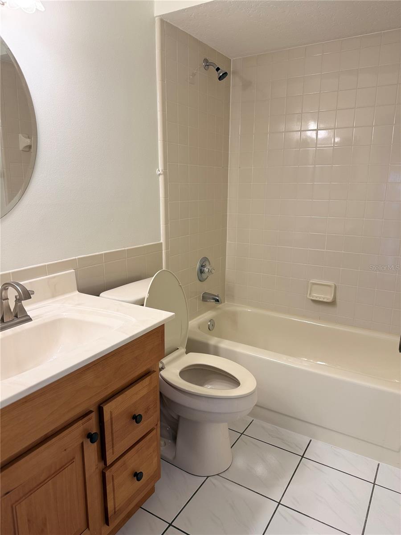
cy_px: 268
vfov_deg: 71.6
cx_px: 200
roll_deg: -0.9
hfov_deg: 56.8
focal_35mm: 24
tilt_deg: -12.4
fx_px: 371
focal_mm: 6.76
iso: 50
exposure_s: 1/124
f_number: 1.78
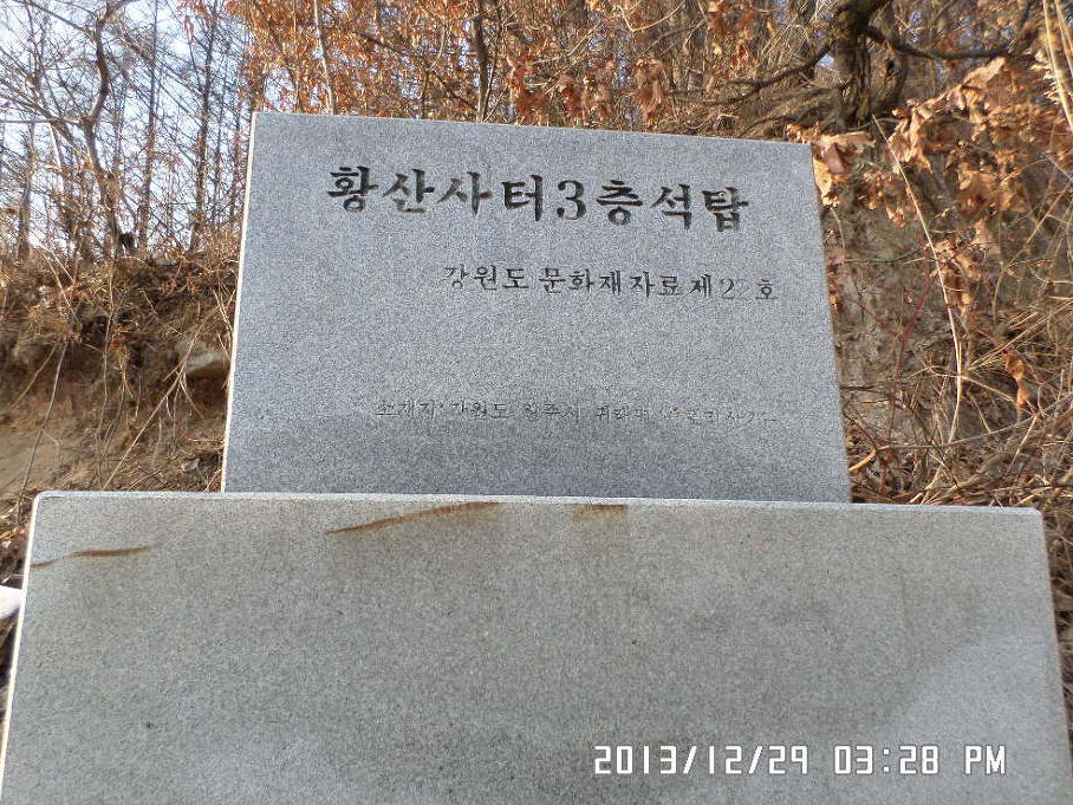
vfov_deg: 53.1
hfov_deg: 67.3
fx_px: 806
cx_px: 526
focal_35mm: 26
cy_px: 402
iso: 80
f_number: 2.5
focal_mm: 4.5
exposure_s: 1/250
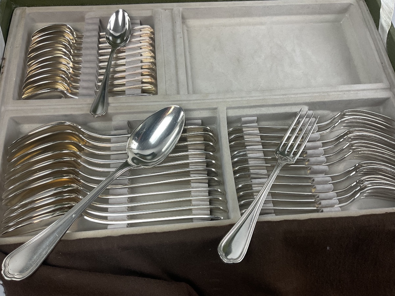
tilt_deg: -65.2
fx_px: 331
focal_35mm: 29
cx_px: 198
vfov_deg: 48.2
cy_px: 148
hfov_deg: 61.7
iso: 64
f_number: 1.8
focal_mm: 3
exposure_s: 1/100
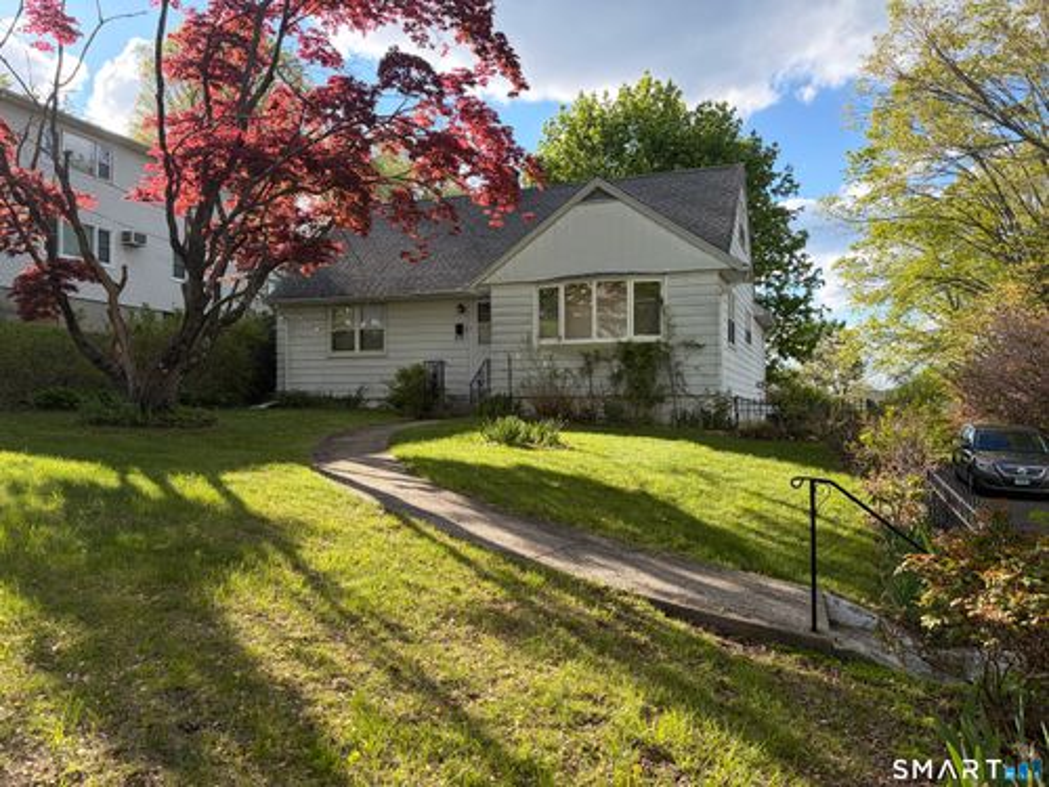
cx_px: 524
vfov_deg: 53.1
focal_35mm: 26
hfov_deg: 67.3
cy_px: 394
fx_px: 788
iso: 64
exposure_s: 1/1550
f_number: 1.6
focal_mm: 5.96
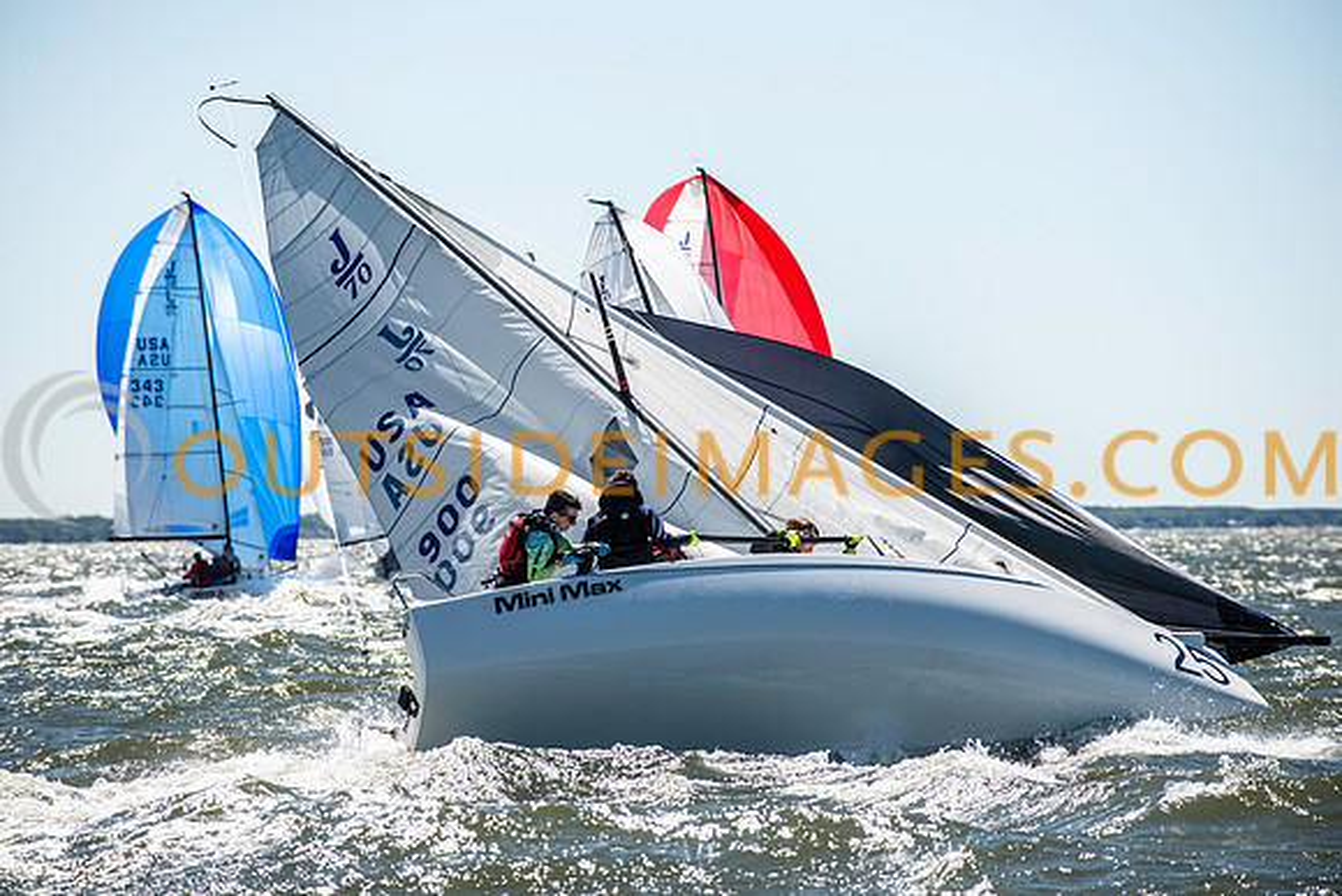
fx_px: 7457
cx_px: 671
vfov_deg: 6.9
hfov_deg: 10.3
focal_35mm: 200
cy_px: 448
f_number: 5
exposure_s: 1/2500
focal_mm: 200
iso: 320
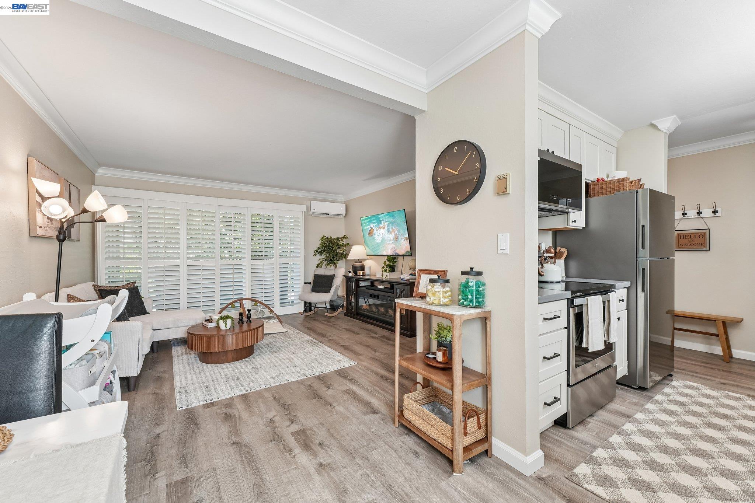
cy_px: 252
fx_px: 294
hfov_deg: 104.3
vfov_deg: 81.2
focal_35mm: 14
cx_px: 378
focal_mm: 14
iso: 640
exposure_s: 1/60
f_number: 8
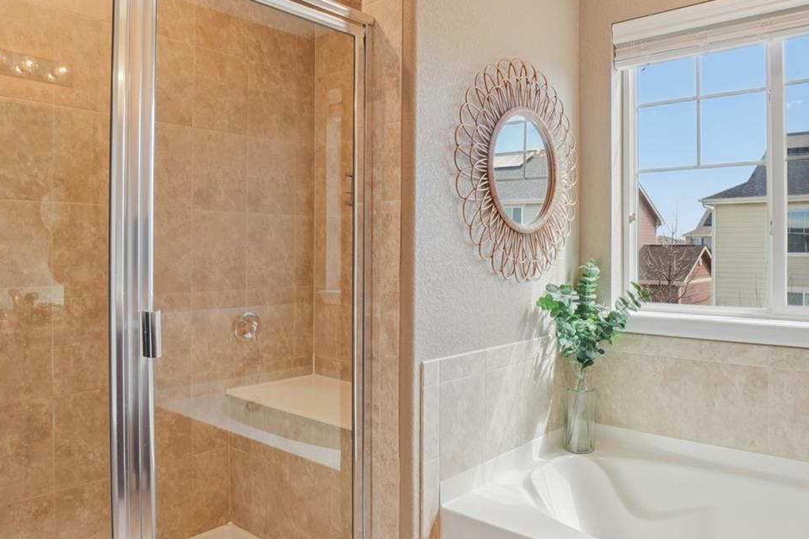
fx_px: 562
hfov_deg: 71.1
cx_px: 465
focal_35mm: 25
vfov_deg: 51.3
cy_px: 268
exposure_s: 1/80
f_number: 8
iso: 400
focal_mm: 10
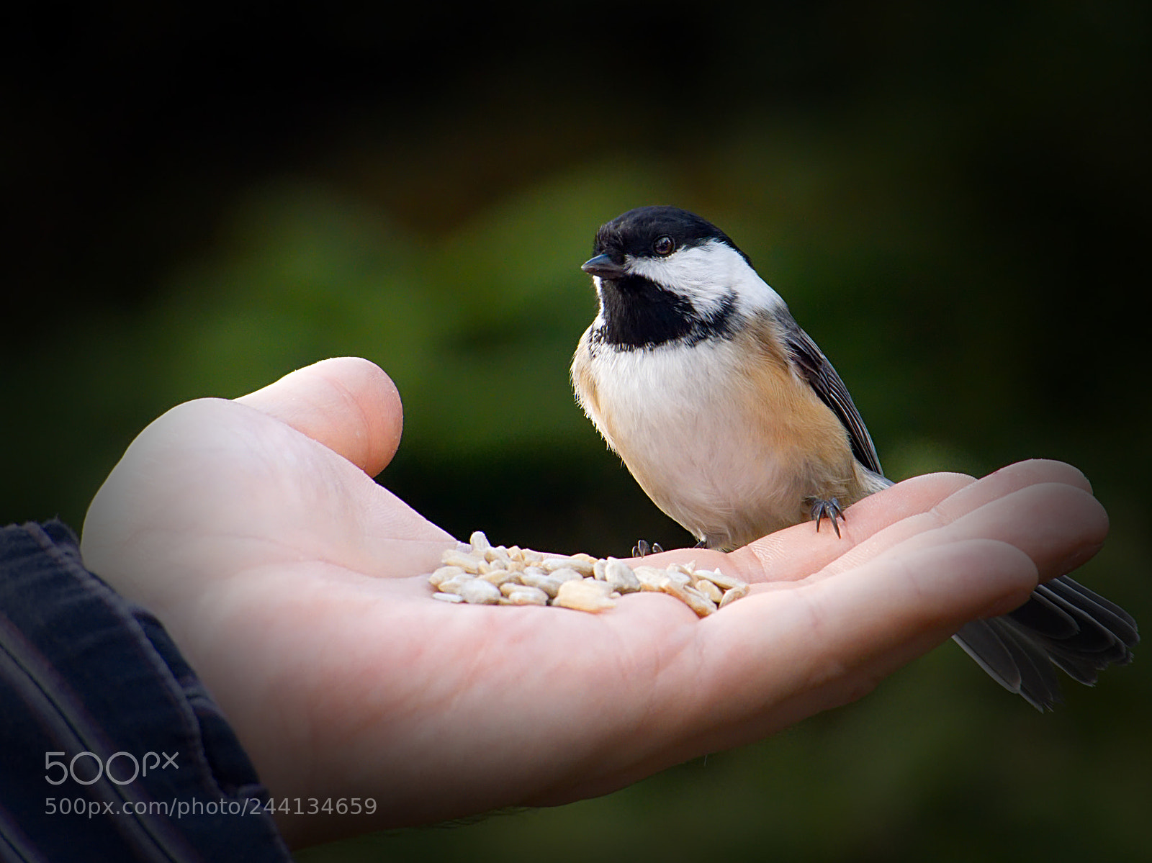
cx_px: 576
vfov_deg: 2.5
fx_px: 19962
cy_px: 432
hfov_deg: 3.3
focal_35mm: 600
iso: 3200
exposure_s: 1/500
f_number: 10
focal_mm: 300
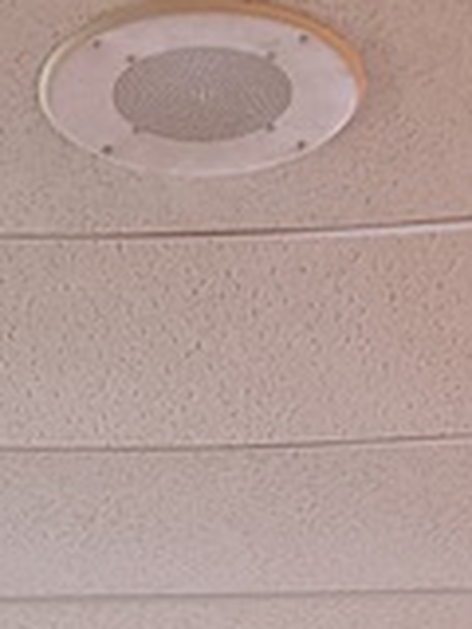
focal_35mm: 166
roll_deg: -1.3
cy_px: 1875
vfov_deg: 9.4
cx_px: 83
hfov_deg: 8.9
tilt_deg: -5.8
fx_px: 3018
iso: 640
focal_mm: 5.96
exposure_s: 1/40
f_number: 1.6
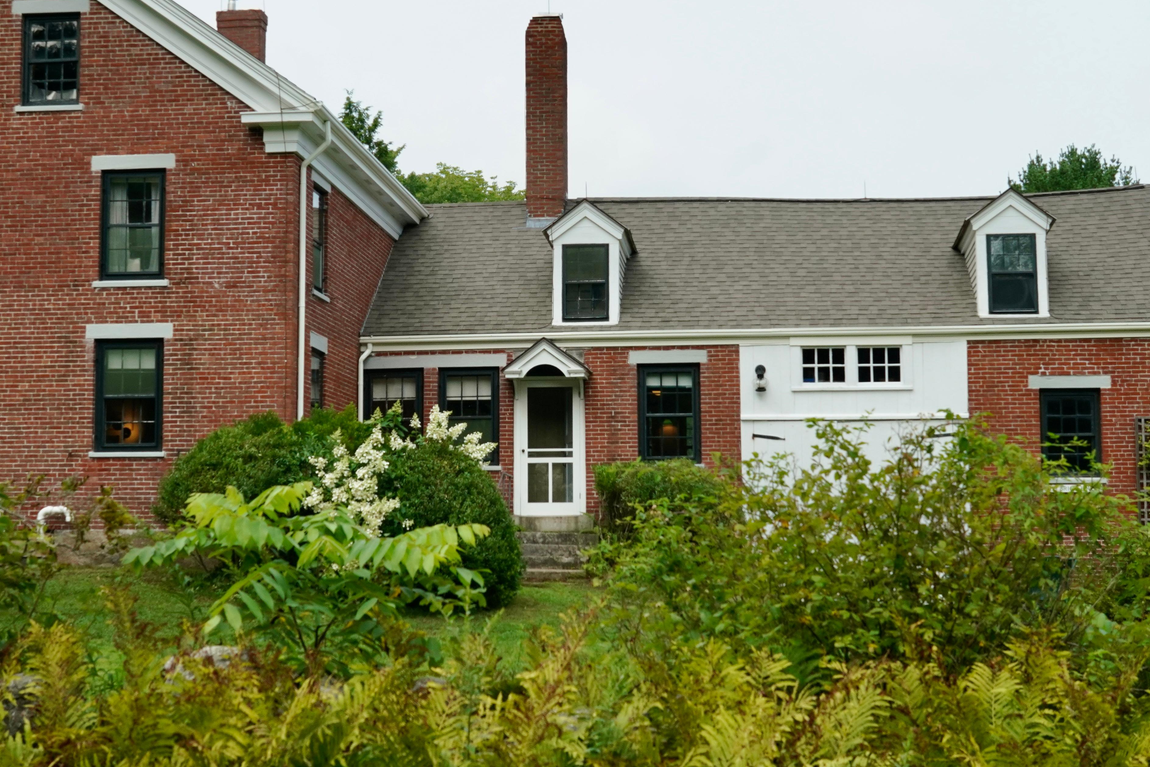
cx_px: 538
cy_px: 346
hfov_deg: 32.9
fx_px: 1949
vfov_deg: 22.3
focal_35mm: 61
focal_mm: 29
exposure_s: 1/500
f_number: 9
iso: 640
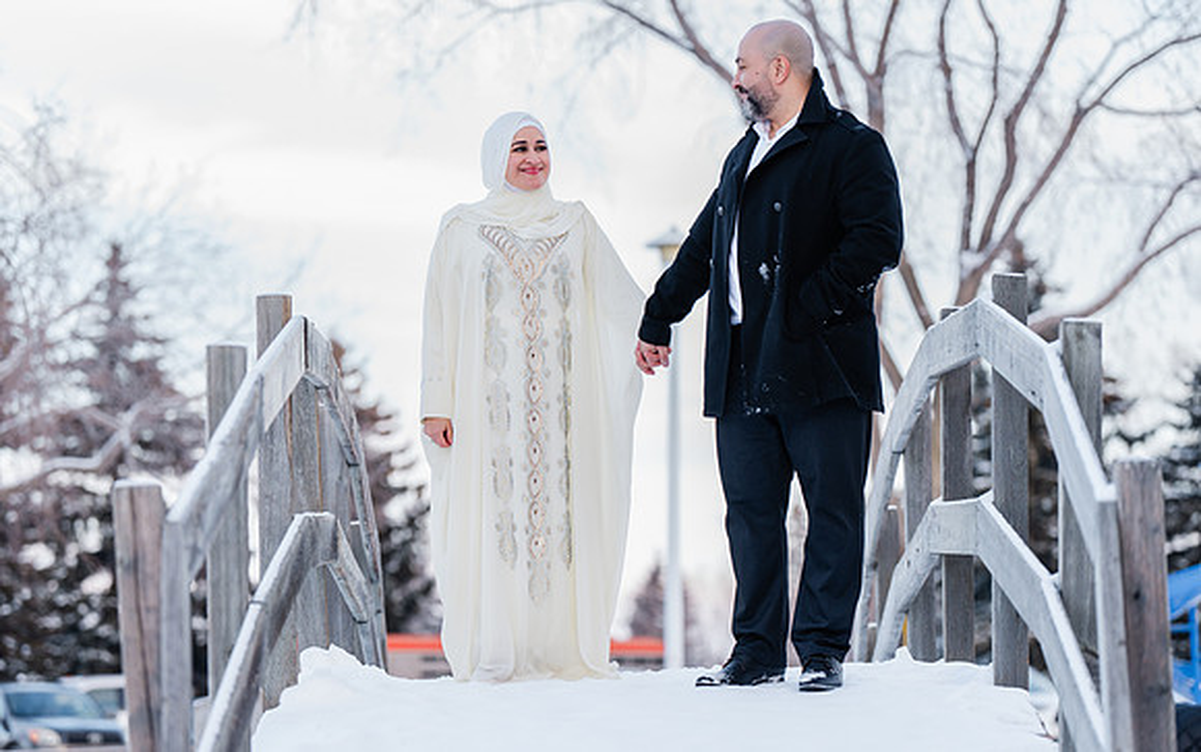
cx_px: 550
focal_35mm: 127
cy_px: 434
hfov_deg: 16.4
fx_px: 4156
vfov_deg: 10.3
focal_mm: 115
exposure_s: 1/160
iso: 64
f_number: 2.8
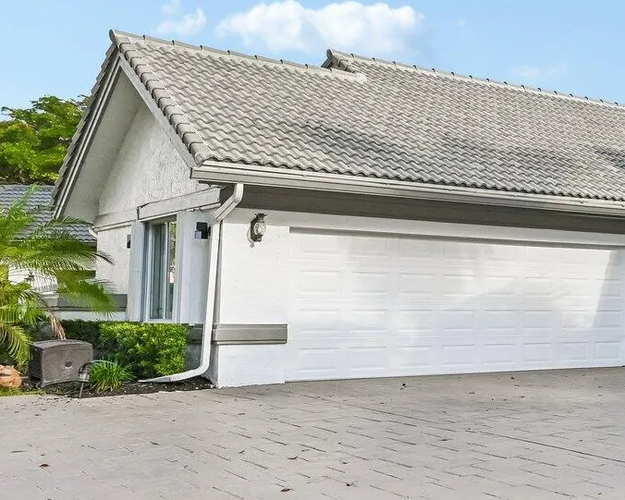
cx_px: 930
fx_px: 999
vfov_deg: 28.1
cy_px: 276
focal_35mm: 54
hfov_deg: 26.0
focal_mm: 19
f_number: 8
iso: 1250
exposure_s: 1/1600
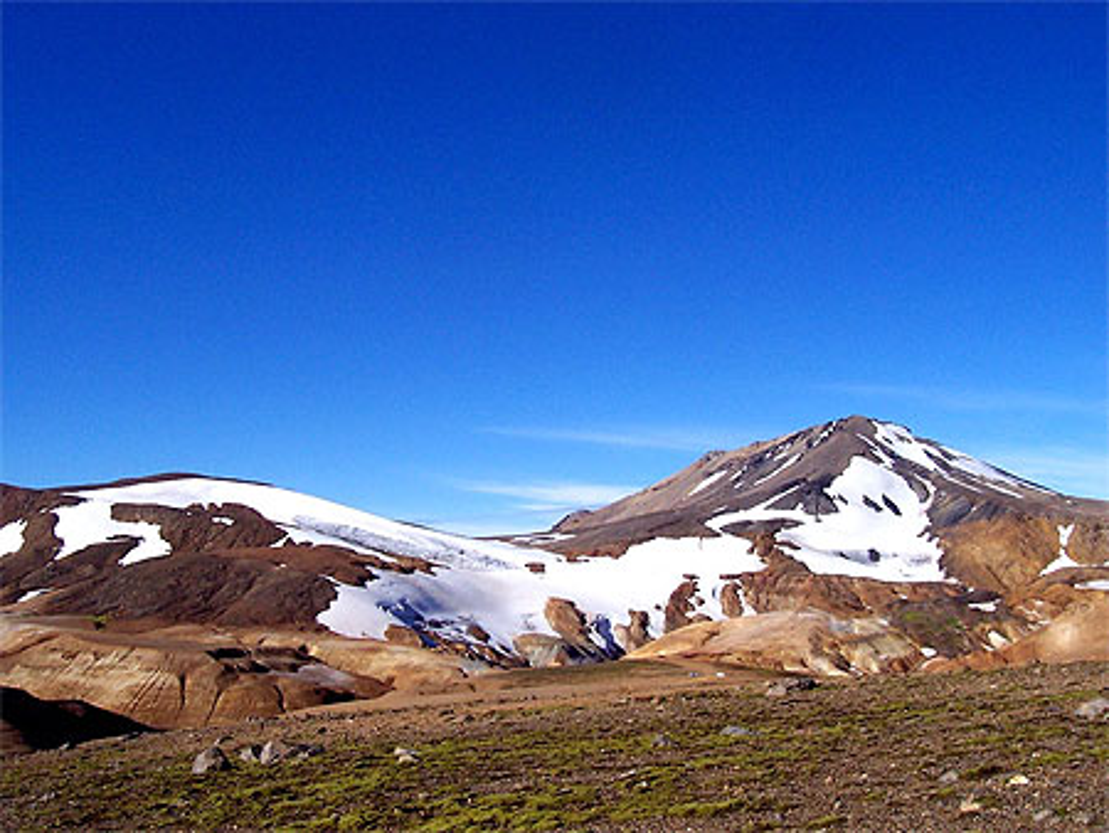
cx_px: 554
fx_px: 1186
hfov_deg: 50.1
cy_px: 416
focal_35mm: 37
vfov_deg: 38.7
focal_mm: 5.6
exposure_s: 1/1000
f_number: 5.6
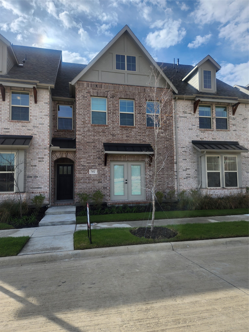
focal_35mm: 23
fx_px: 221
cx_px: 124
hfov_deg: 58.9
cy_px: 166
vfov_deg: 73.9
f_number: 1.8
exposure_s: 1/1775
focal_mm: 5.4
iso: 20
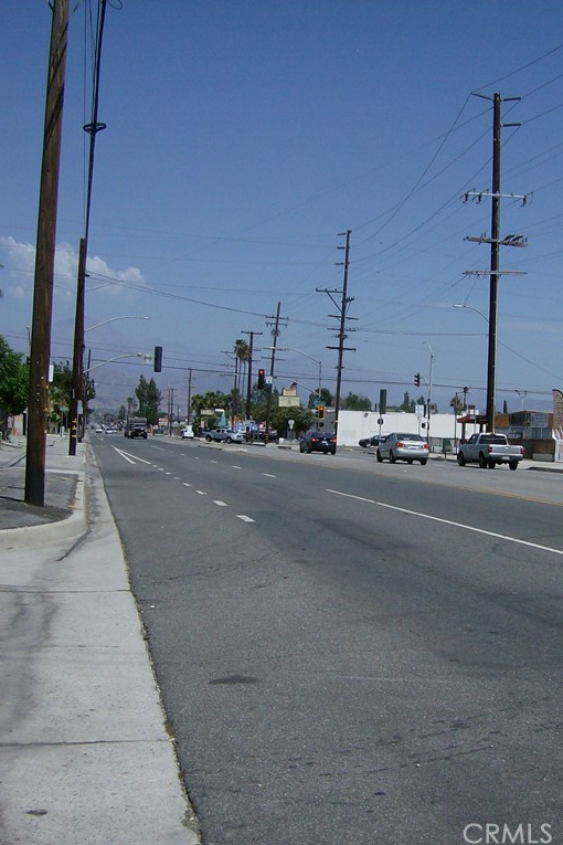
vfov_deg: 39.6
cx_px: 371
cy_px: 423
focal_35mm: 50
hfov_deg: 26.8
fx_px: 1173
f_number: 4.7
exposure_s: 1/1730
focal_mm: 6
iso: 100
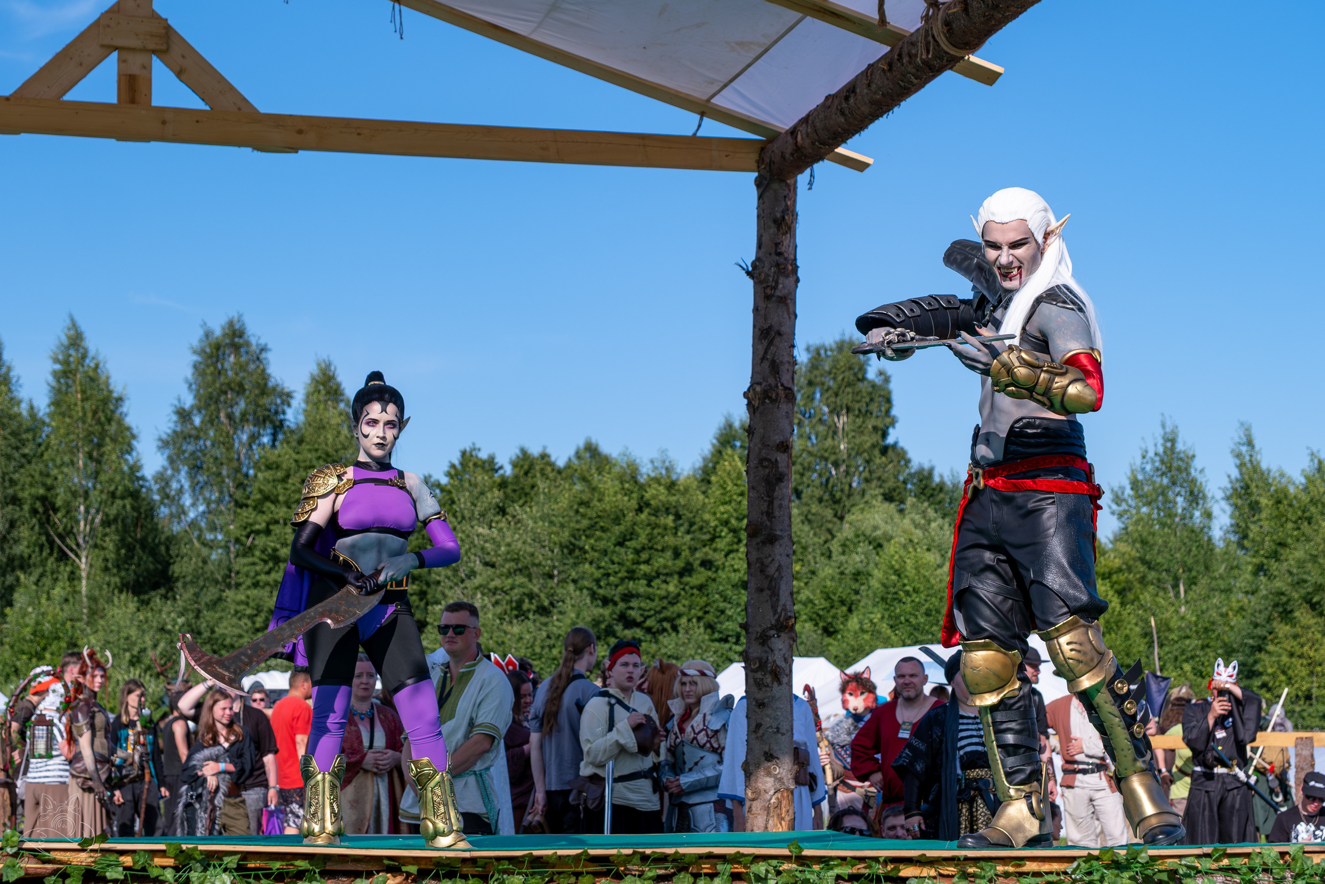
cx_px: 662
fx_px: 2429
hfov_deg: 30.5
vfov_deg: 20.6
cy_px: 354
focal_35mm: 66
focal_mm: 36.5
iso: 160
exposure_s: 1/1250
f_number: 4
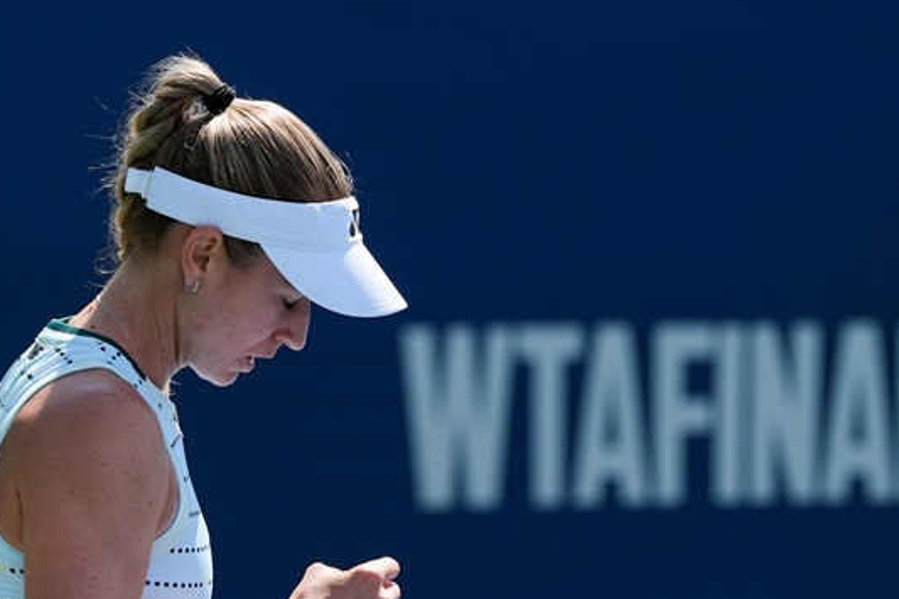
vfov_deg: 3.7
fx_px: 9361
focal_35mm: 375
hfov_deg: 5.5
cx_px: 499
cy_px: 523
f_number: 4.5
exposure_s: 1/2500
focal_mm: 200
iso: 400
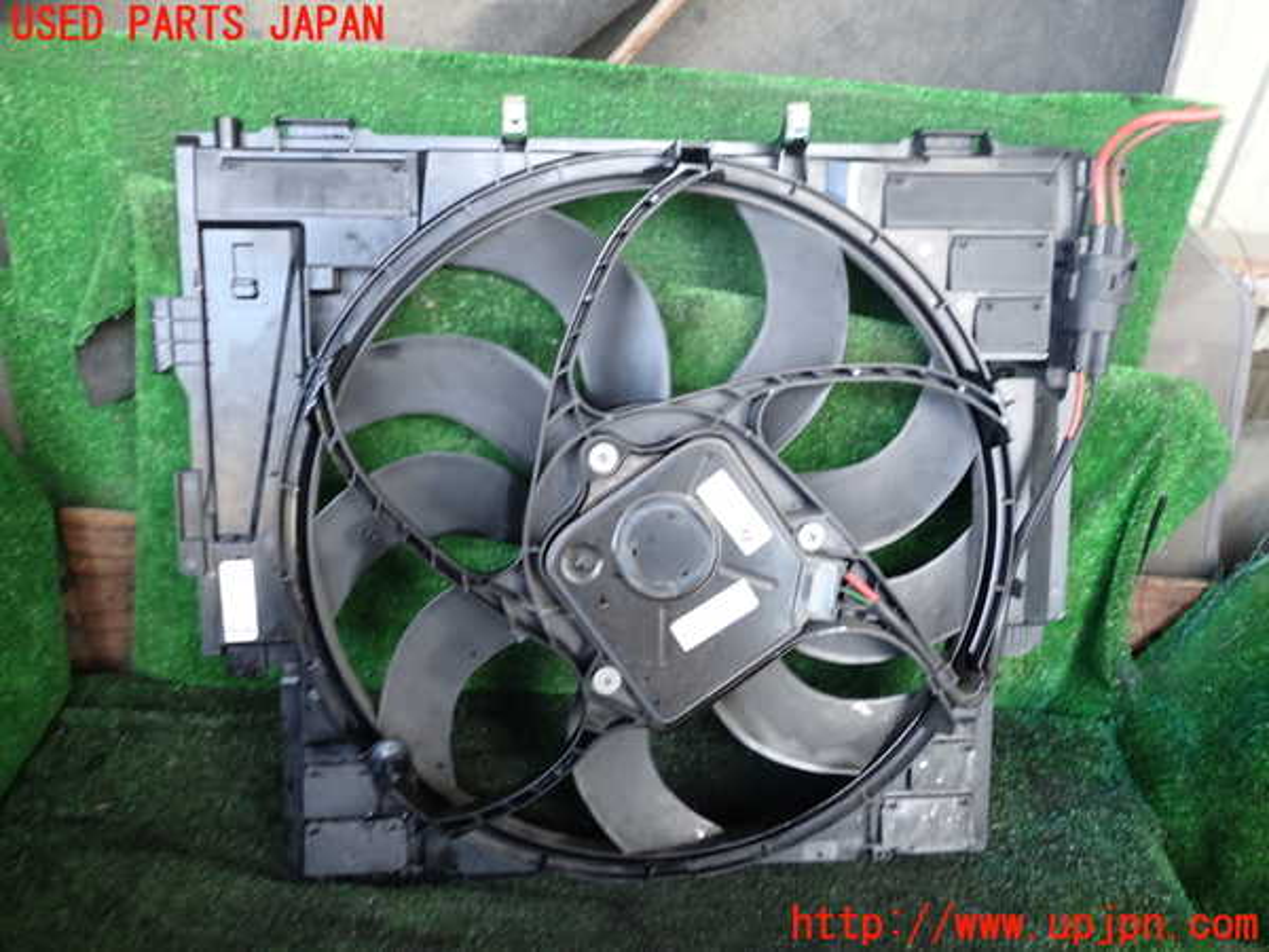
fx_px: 1100
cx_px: 634
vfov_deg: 46.8
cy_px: 476
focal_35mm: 30
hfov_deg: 60.0
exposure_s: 1/50
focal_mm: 5.4
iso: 200
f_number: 2.3
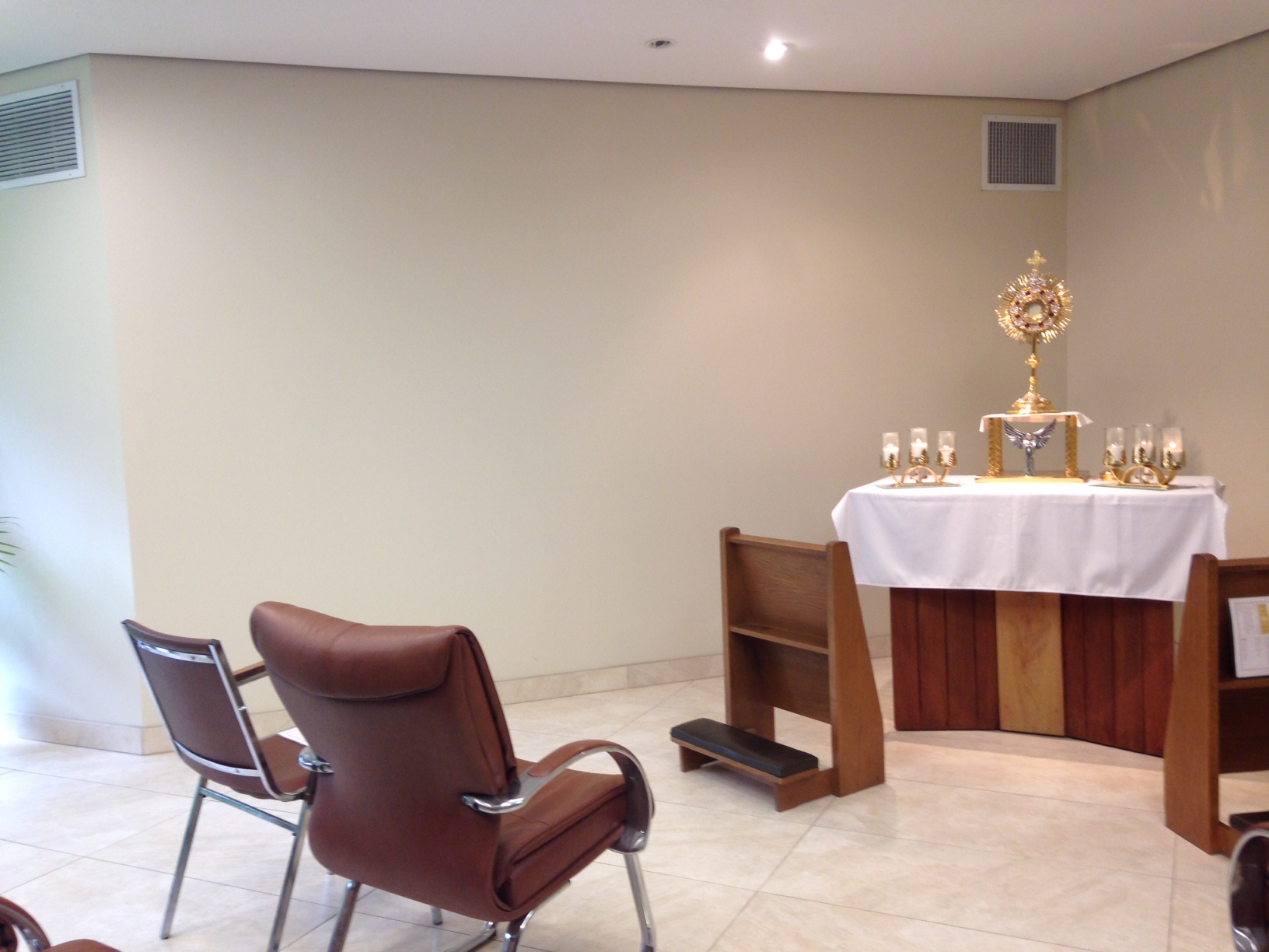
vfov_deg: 42.9
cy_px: 476
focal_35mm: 33
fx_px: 1210
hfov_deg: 55.4
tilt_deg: -4.6
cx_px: 634
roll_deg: +3.8
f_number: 2.4
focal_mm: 4.12
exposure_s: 1/20
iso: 64
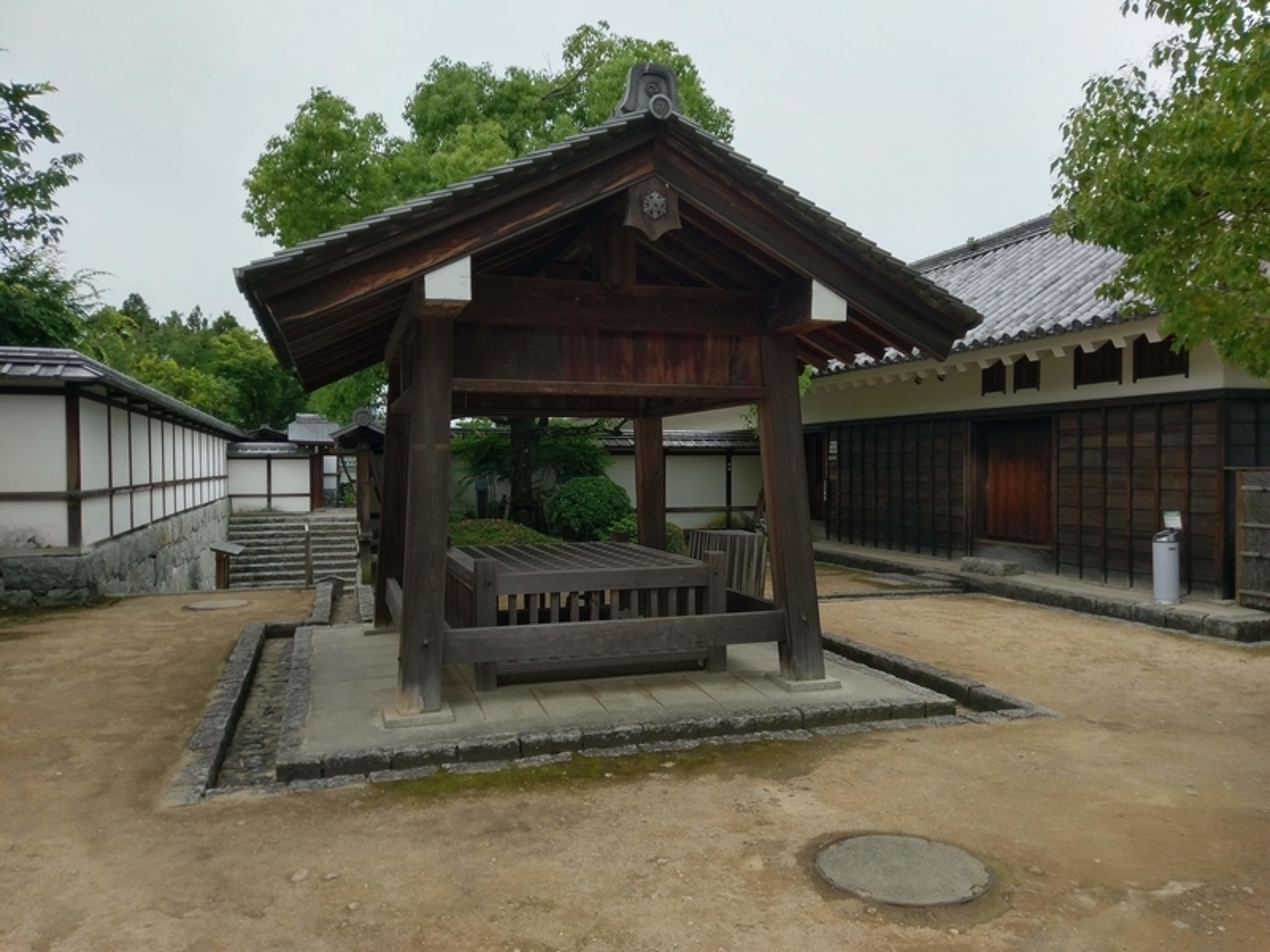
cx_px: 635
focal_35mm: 26
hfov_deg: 67.3
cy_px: 476
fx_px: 954
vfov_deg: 53.1
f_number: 1.8
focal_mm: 4.58
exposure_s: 1/1280
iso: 100
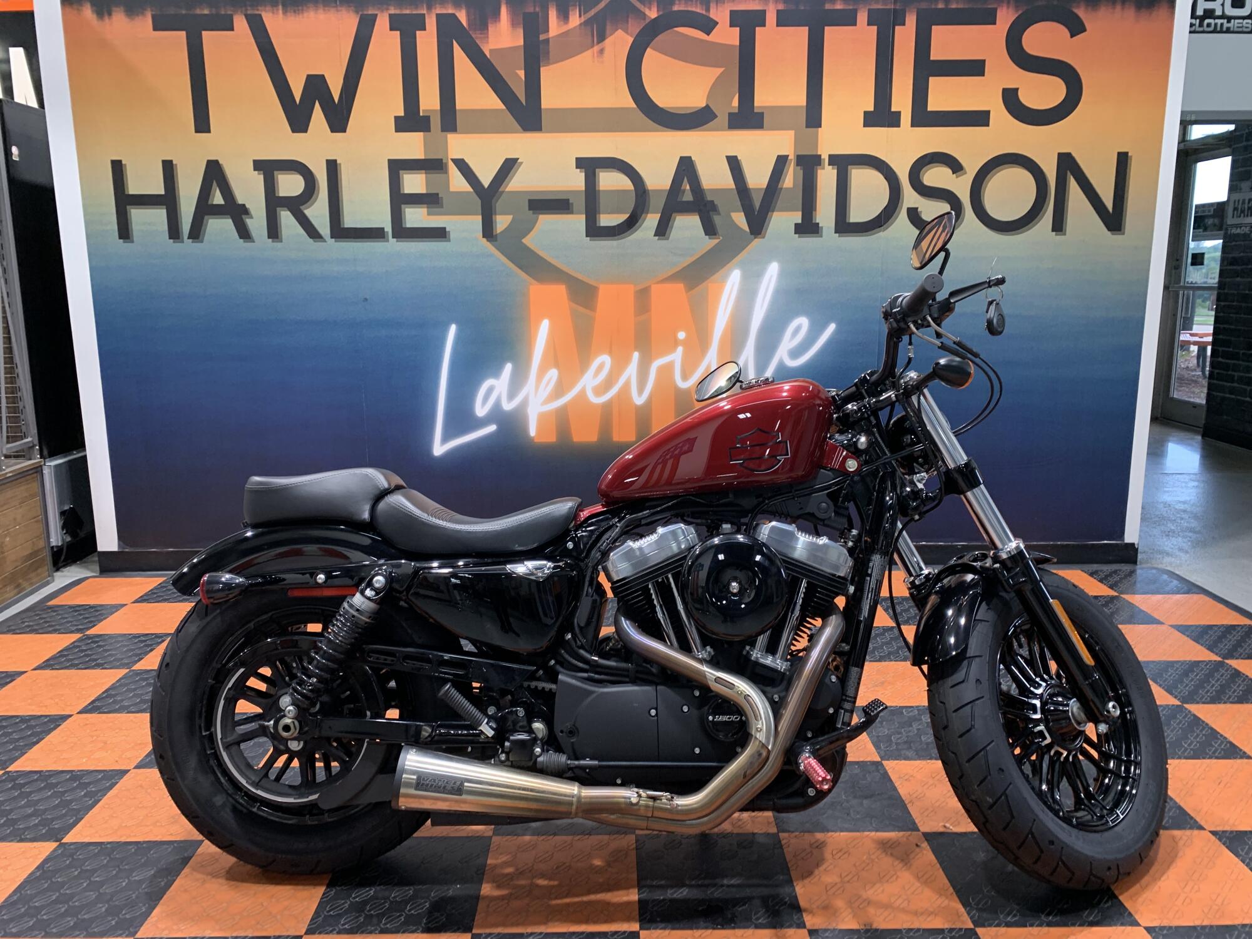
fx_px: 940
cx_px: 626
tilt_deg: -10.6
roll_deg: +1.4
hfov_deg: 67.3
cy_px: 470
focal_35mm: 26
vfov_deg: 53.1
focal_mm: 4.25
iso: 100
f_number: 1.8
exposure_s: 1/60
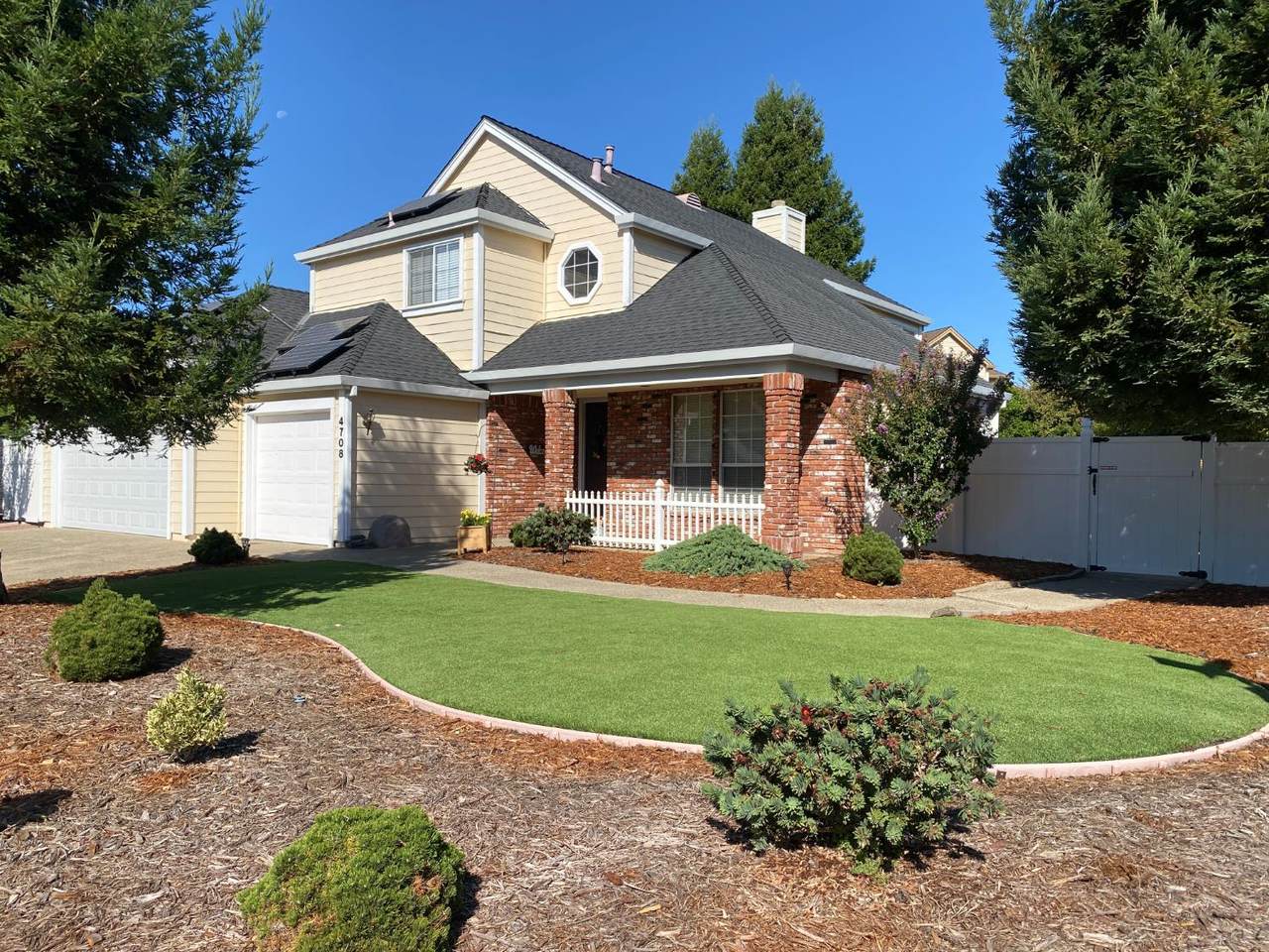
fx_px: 953
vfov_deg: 53.1
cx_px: 634
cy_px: 476
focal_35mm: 26
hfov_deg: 67.3
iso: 32
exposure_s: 1/3300
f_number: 1.8
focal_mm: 4.25
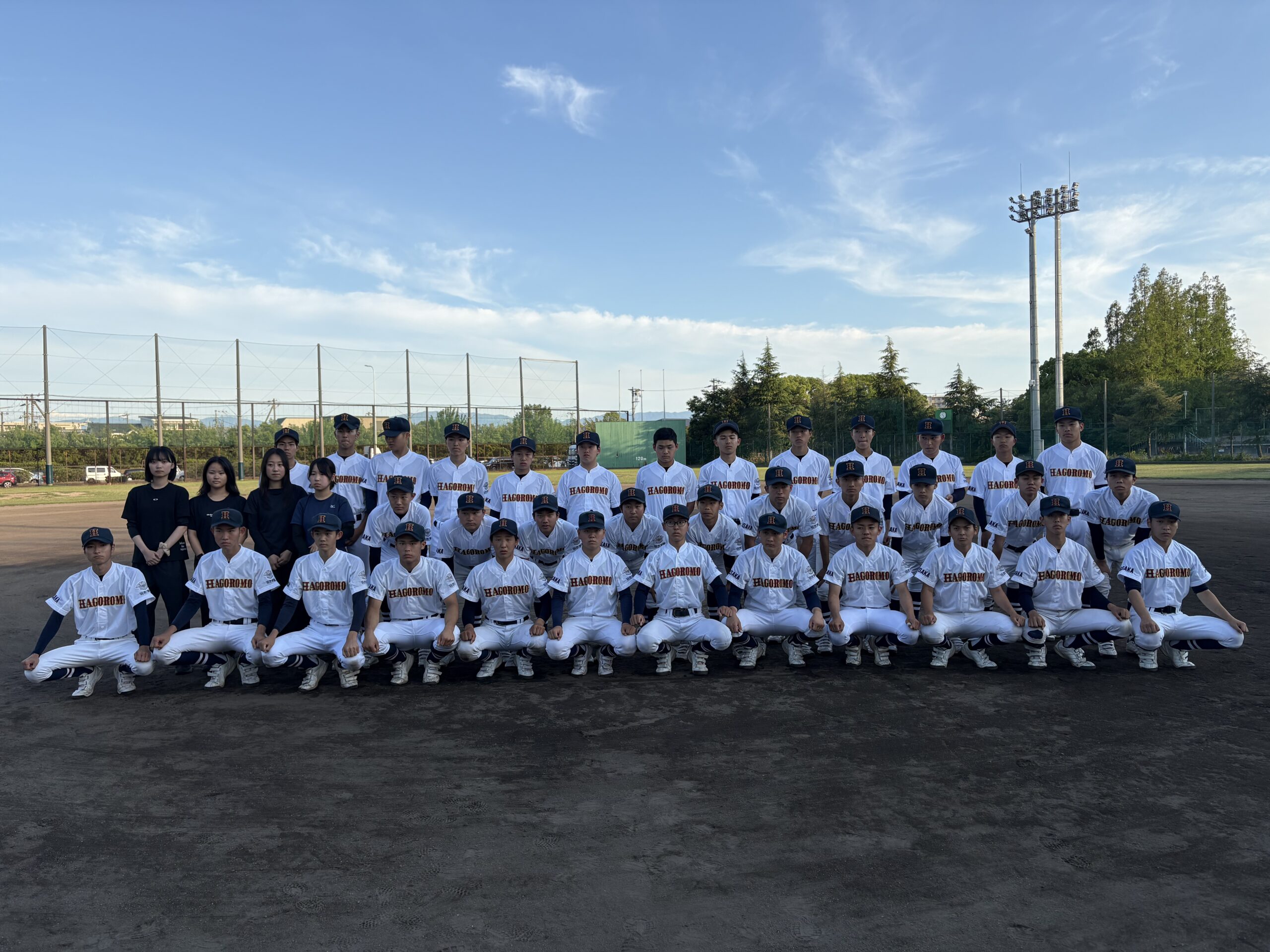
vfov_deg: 53.1
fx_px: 954
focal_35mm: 26
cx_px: 635
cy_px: 476
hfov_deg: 67.3
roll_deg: +1.6
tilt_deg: -1.8
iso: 50
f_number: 1.6
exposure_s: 1/1751
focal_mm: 5.96
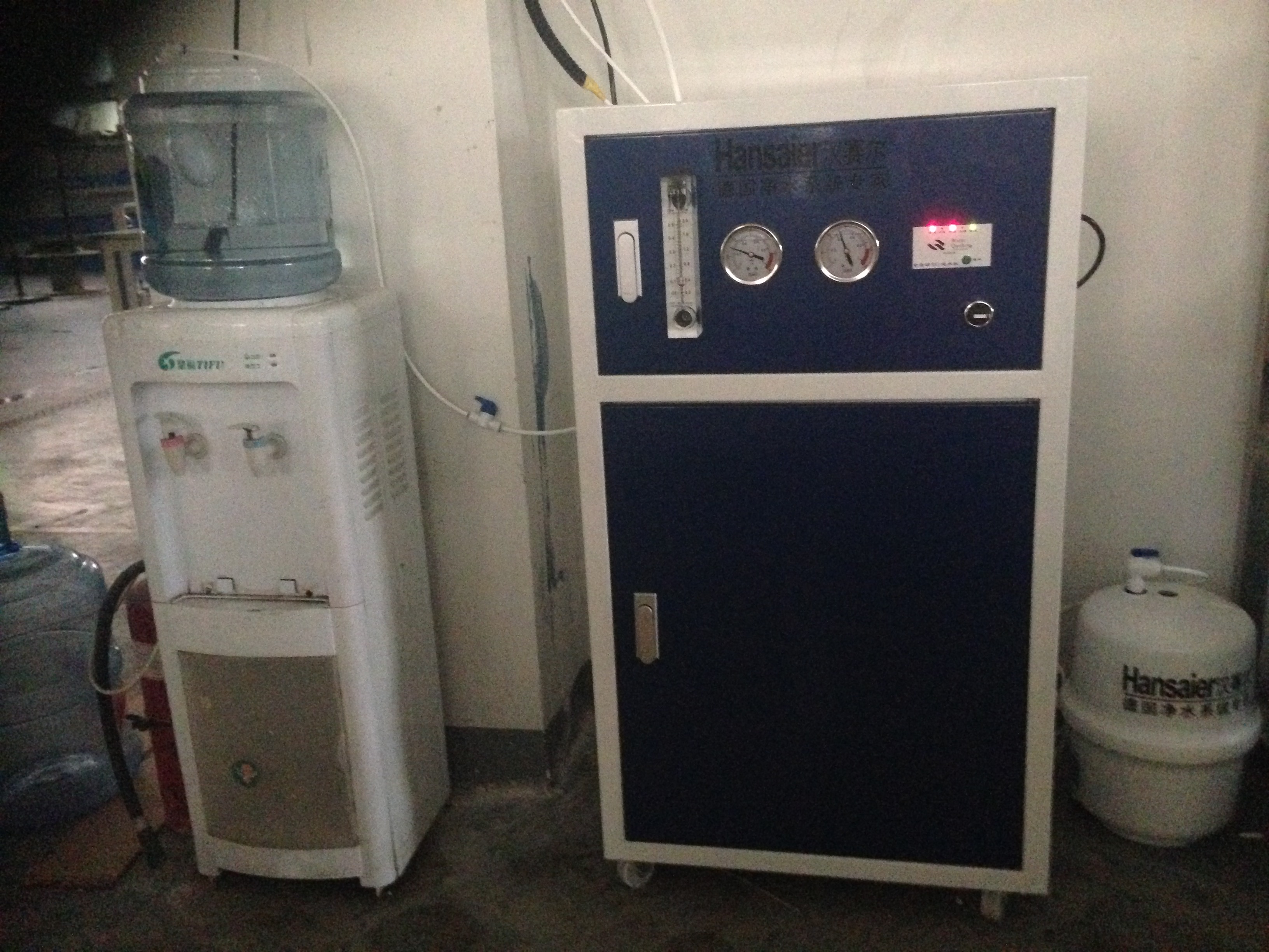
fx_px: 1210
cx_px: 634
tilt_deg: -15.6
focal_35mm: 33
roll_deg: +4.1
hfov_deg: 55.4
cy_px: 476
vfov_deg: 42.9
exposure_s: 1/15
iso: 800
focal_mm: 4.12
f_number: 2.4
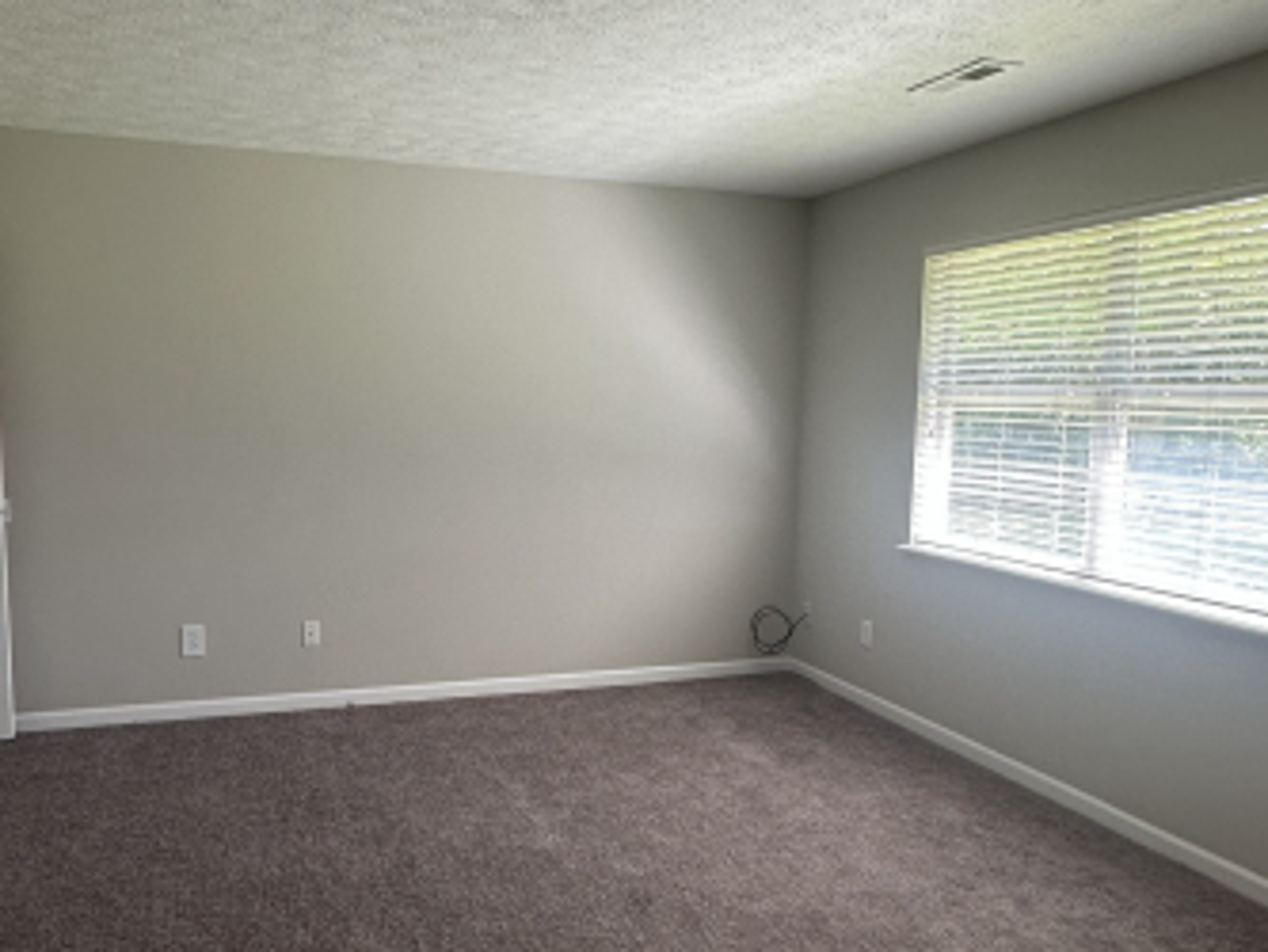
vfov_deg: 49.7
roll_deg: -1.1
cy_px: 508
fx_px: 1026
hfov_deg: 63.3
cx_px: 571
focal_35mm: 28
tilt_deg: -5.5
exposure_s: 1/99
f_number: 2.2
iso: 100
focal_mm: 2.22
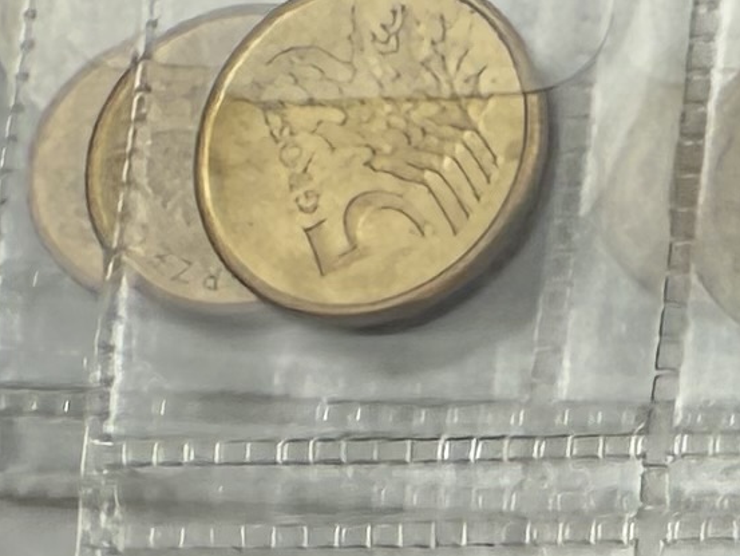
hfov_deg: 10.1
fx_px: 3742
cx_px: 1645
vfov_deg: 8.4
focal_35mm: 175
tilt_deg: -77.4
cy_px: 630
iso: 40
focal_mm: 2.22
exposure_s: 1/238
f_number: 2.2
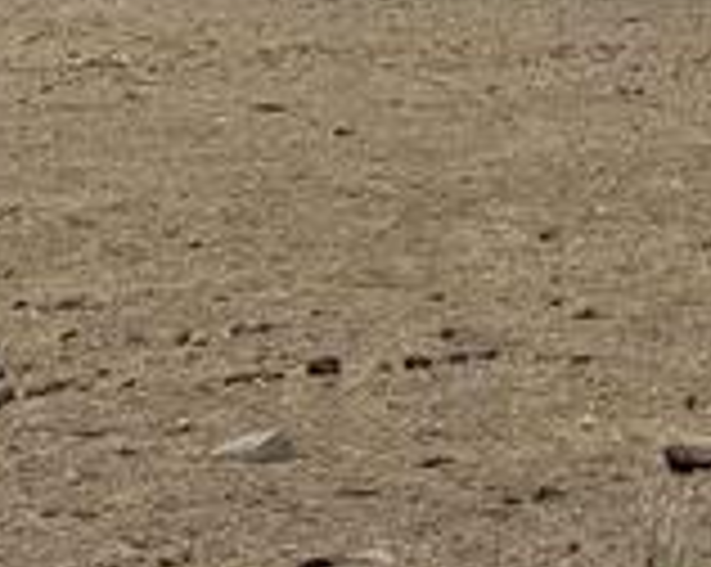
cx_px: 2097
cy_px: -18
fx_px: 3195
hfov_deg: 9.8
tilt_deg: -2.2
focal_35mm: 152
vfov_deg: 10.1
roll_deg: +0.7
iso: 80
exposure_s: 1/8130
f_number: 1.78
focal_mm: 6.76
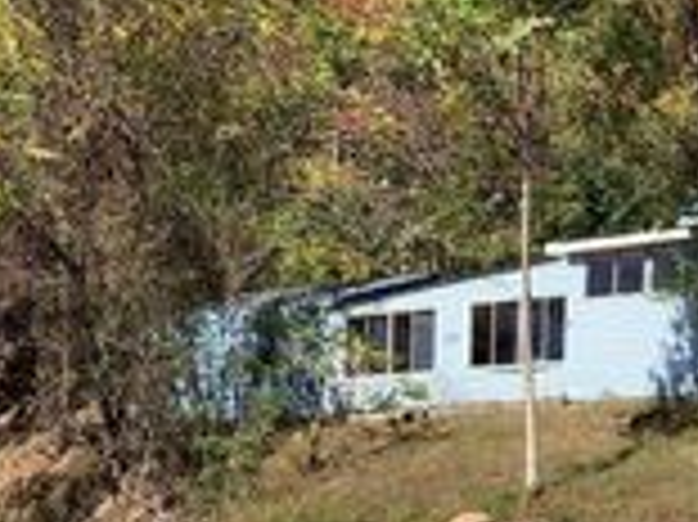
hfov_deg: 21.4
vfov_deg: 17.5
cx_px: 865
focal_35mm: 84
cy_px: 380
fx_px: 1692
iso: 25
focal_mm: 4.25
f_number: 1.8
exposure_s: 1/1468
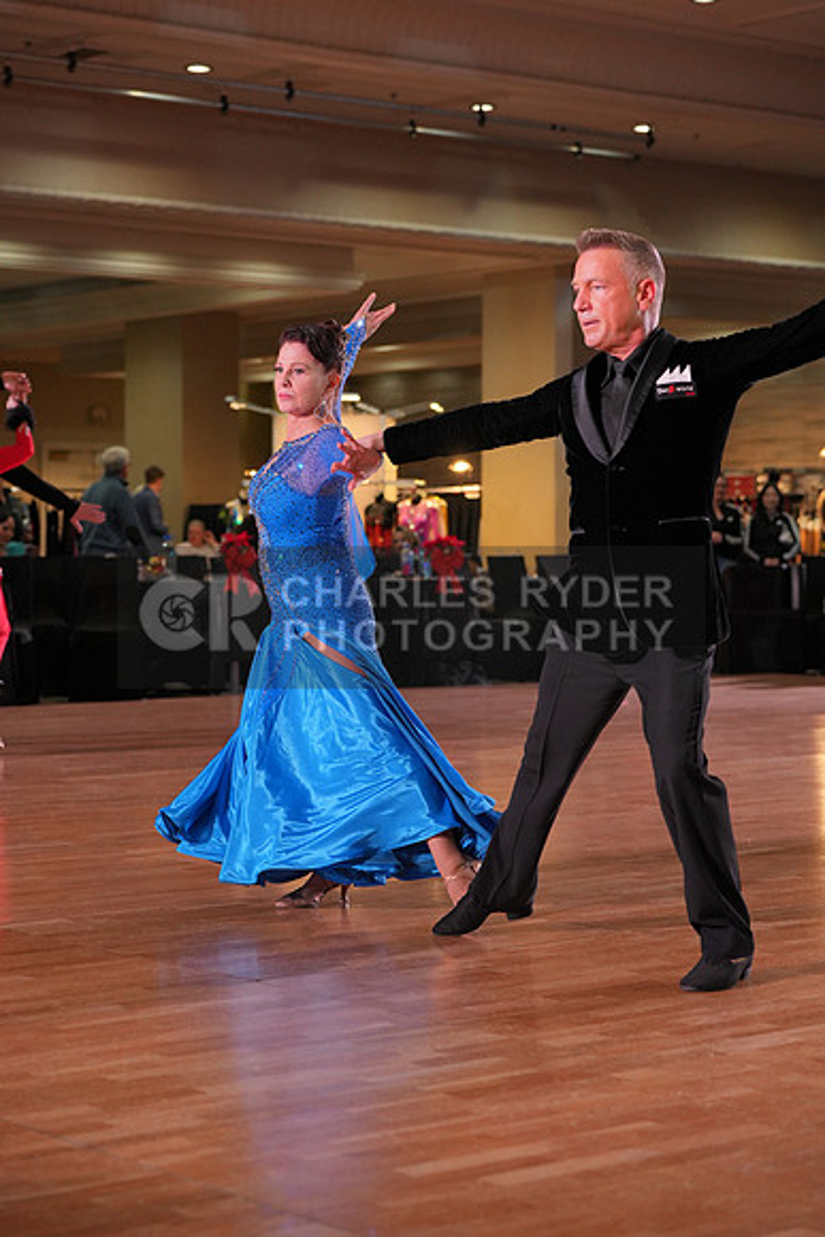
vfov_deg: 27.3
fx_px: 2542
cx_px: 412
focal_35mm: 74
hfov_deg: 18.4
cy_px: 618
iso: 1600
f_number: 4
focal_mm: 74
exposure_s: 1/500
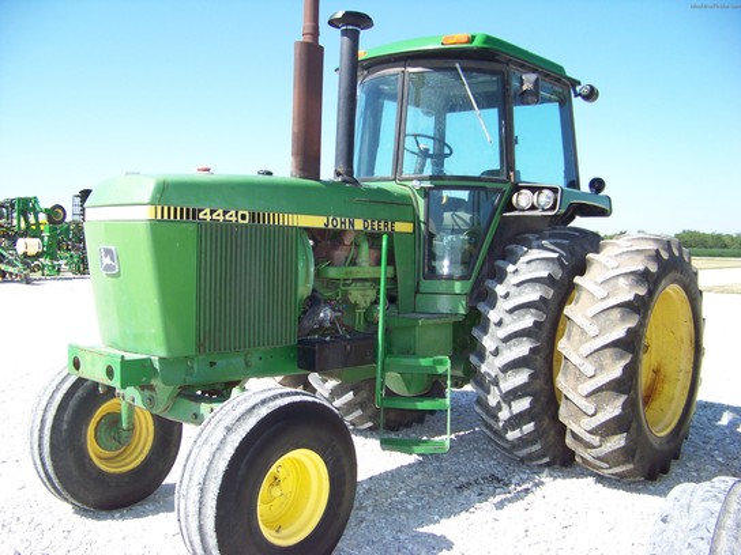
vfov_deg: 39.7
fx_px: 771
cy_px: 278
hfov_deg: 51.4
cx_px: 370
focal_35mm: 36
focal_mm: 5.85
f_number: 2.8
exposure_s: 1/500
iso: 71
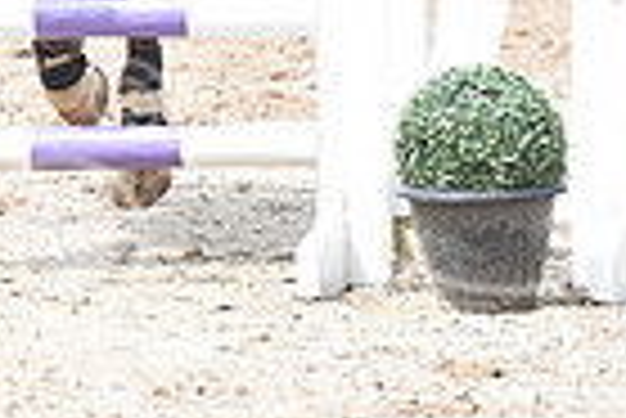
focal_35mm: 709
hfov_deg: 2.9
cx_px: 63
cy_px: -402
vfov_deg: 1.9
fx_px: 12341
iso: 500
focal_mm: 170
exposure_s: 1/1250
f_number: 5
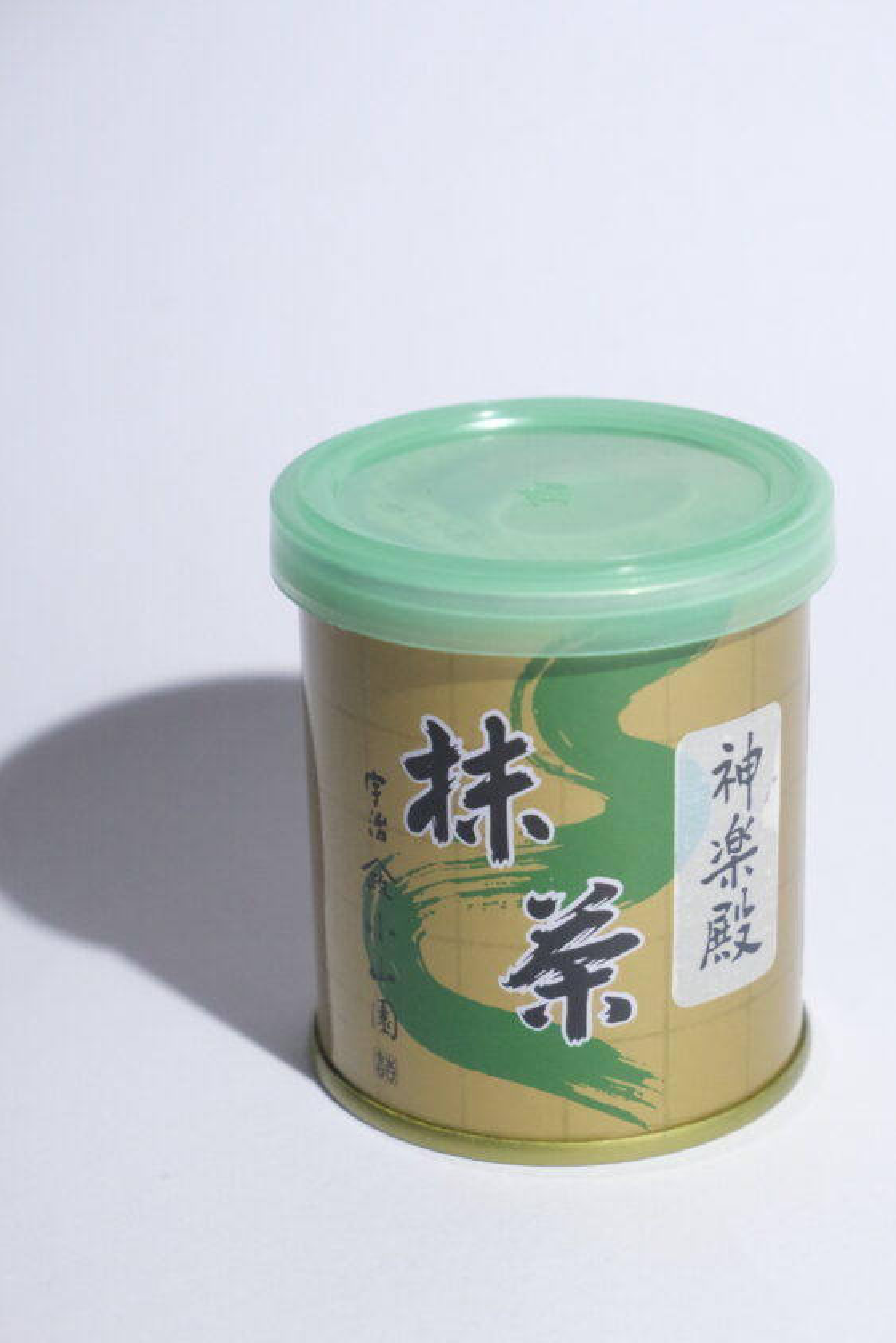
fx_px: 3096
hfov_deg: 16.5
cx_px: 519
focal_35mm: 83
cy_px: 741
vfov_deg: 24.5
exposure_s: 1/105
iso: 6400
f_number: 5.6
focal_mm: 45
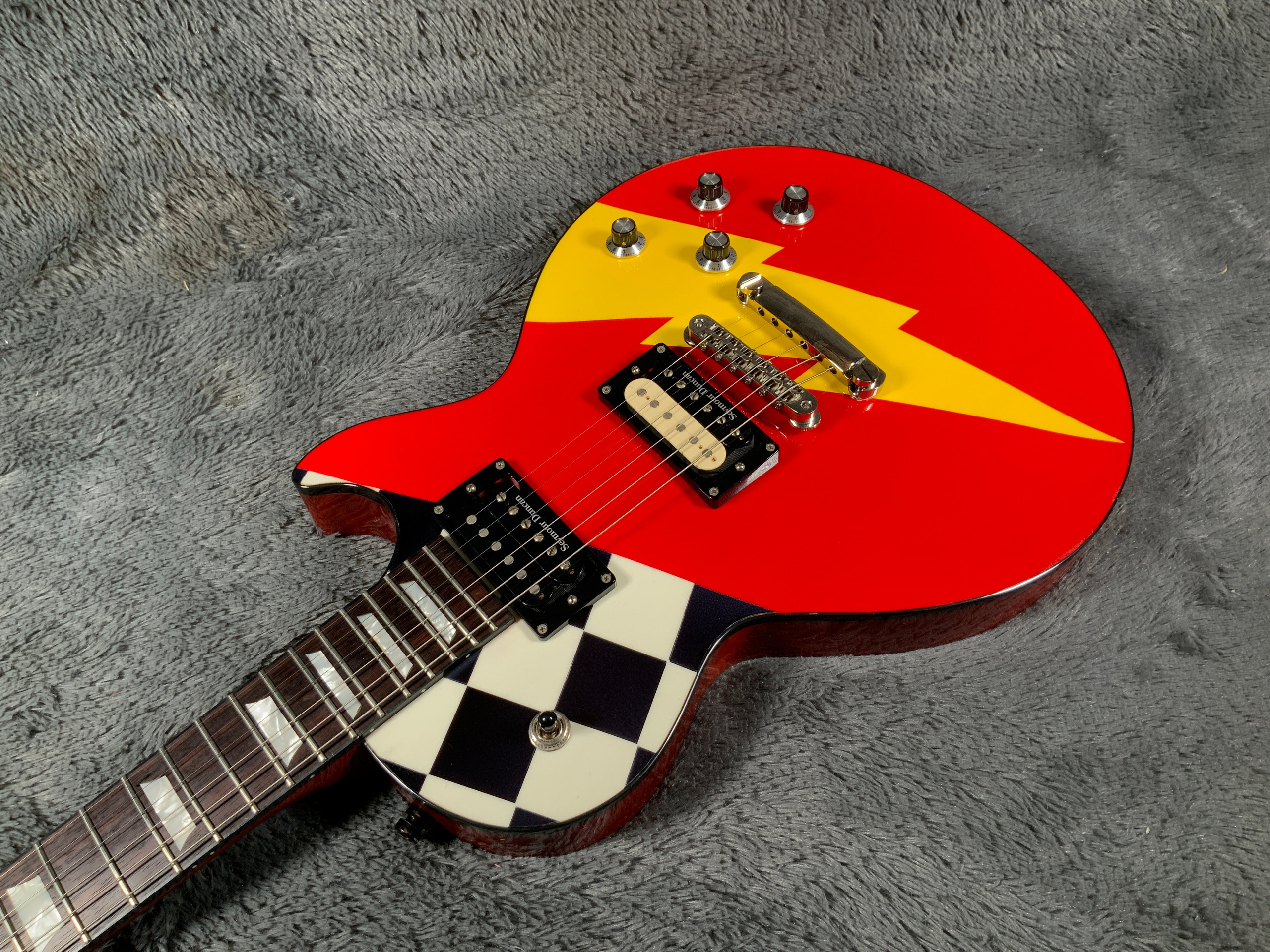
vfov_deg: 48.2
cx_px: 635
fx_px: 1064
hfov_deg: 61.7
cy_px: 476
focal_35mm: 29
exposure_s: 1/104
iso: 25
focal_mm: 3
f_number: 1.8
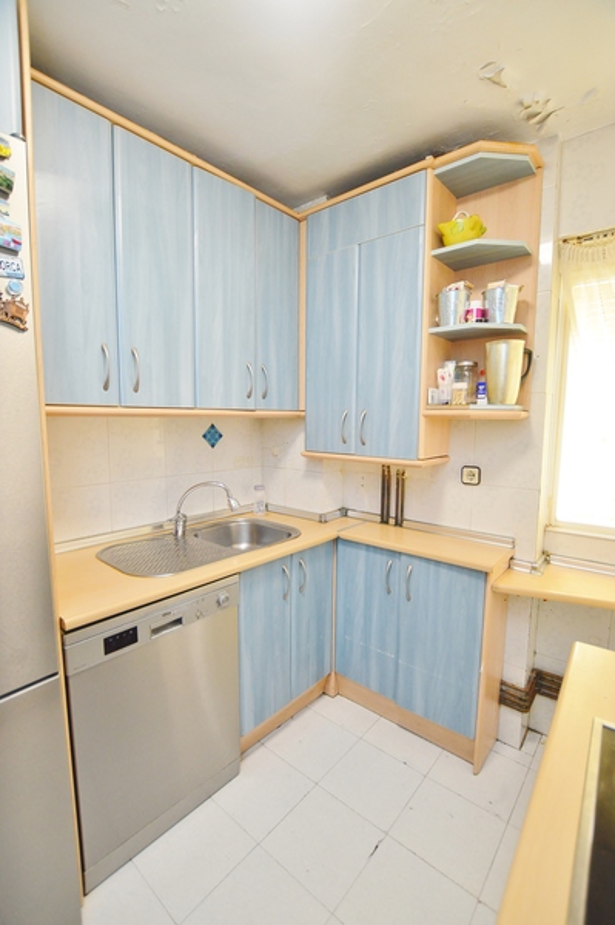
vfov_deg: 100.4
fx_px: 385
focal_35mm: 15
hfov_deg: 77.2
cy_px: 462
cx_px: 308
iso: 560
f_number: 3.5
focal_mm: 10
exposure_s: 1/60
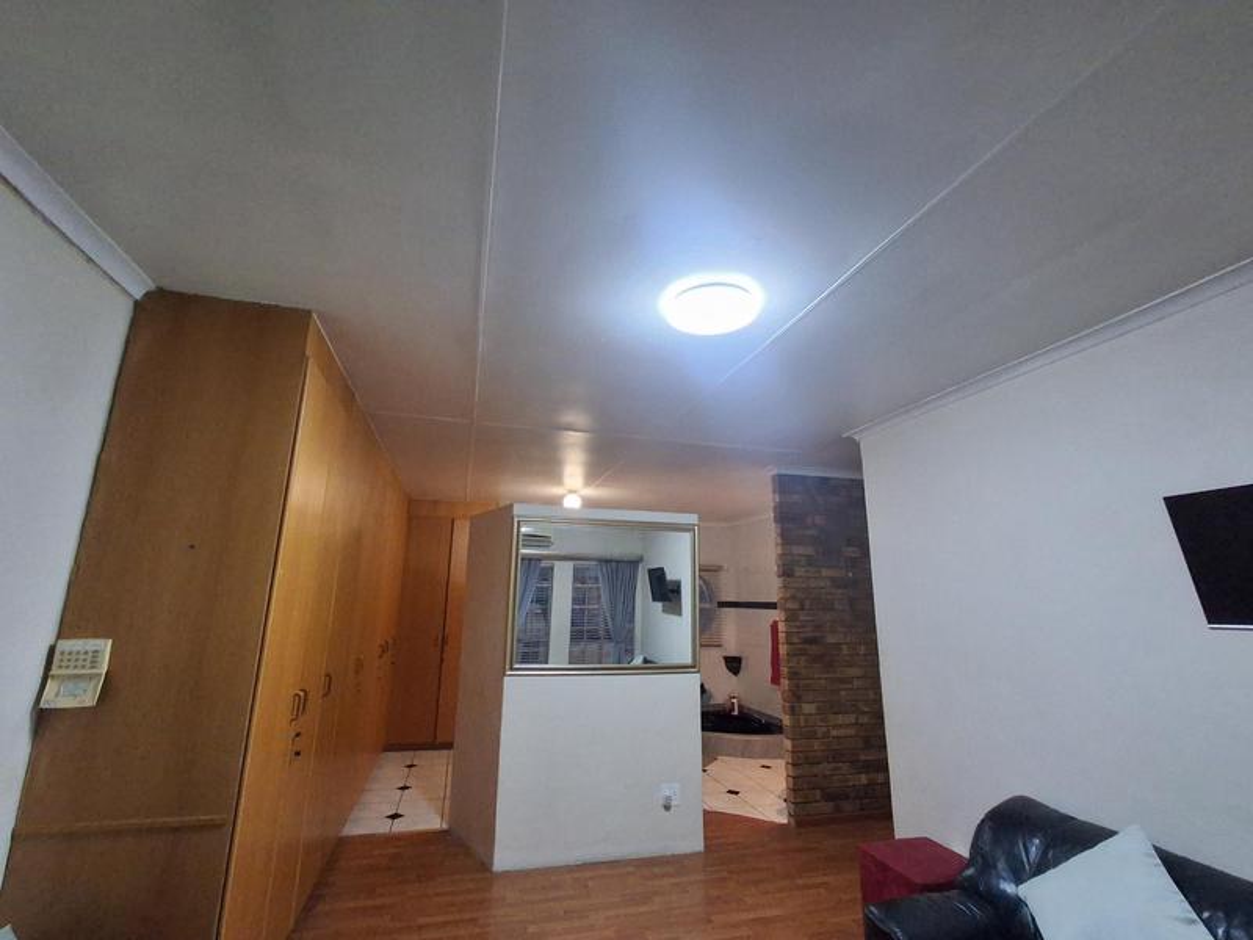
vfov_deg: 78.1
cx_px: 626
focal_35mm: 16
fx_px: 579
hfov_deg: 94.5
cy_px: 470
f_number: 2.2
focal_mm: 1.64
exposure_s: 1/40
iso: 500
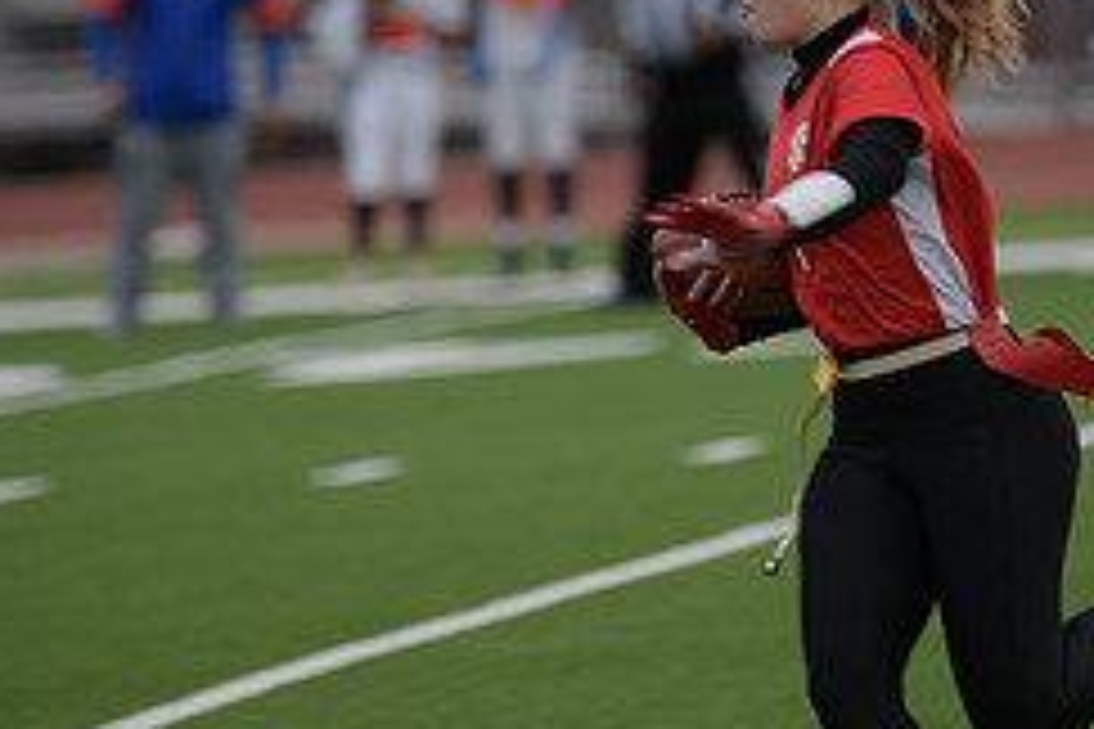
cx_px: 707
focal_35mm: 417
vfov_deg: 3.3
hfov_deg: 4.9
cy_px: 232
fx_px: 12671
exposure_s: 1/200
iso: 200
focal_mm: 175
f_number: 2.8
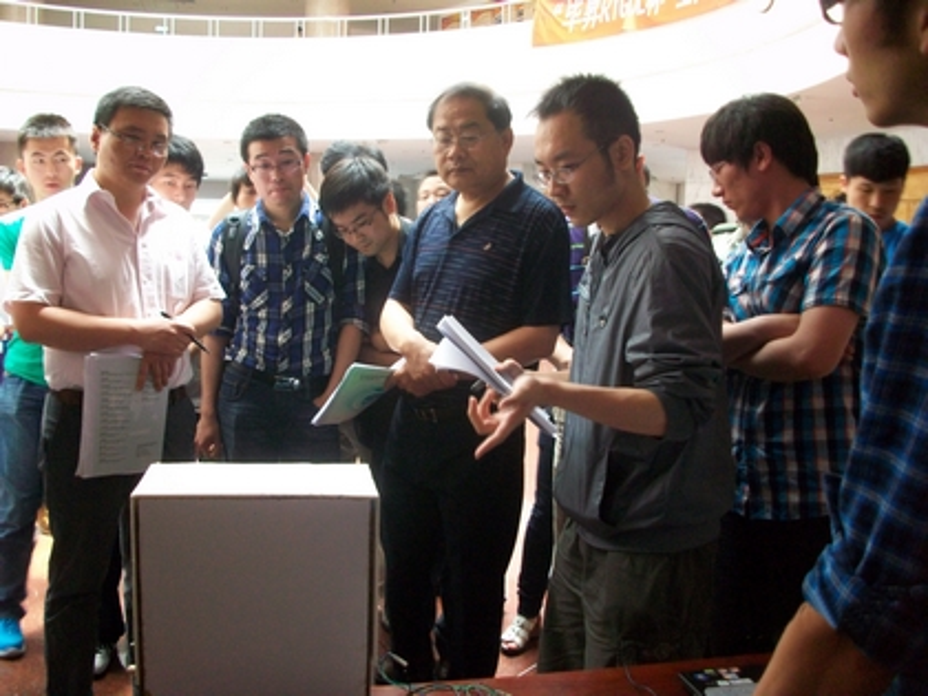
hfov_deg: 56.8
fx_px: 858
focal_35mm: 32
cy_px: 348
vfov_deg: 44.2
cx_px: 464
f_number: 2.8
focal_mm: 5.7
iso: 160
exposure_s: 1/20
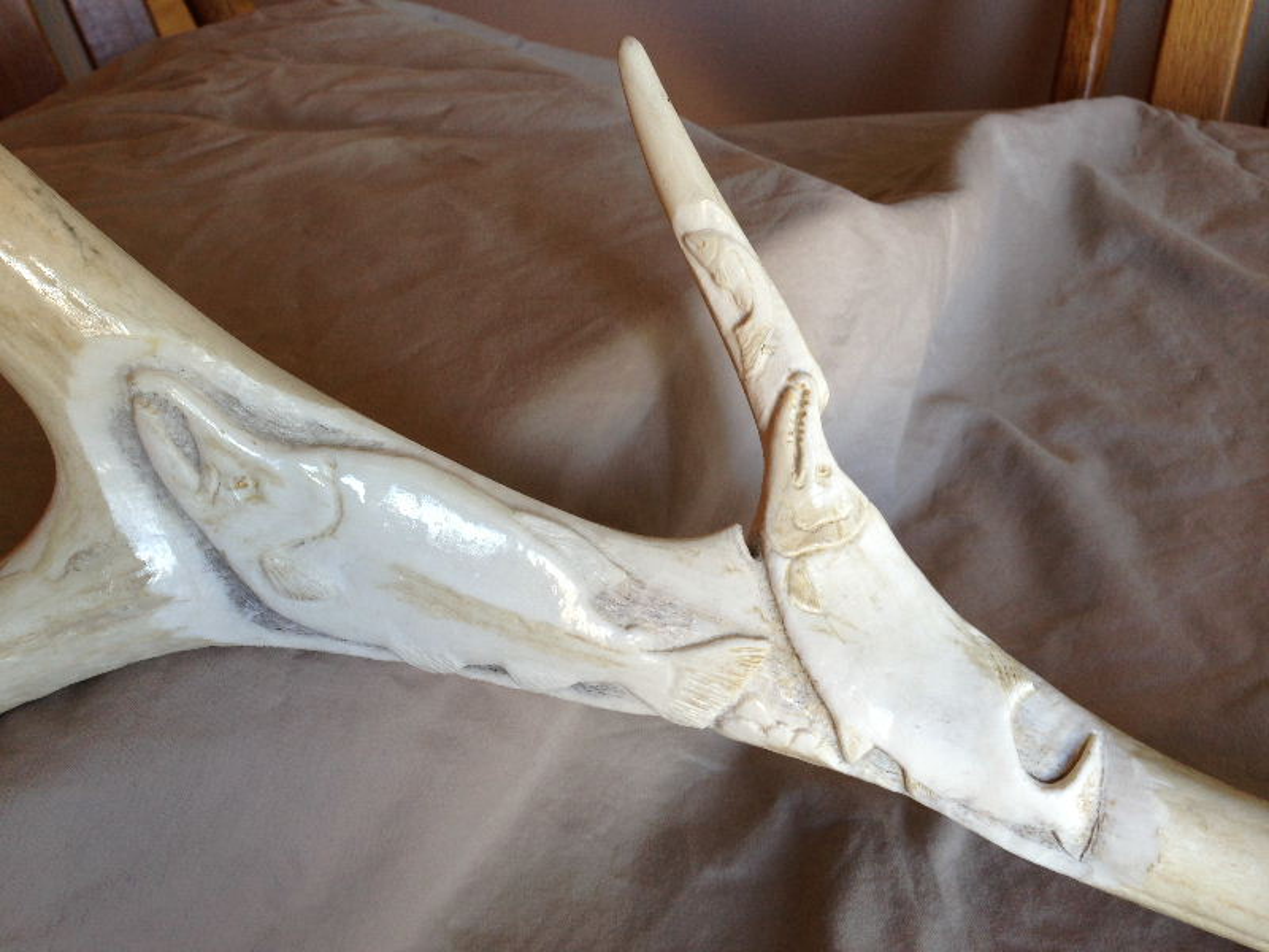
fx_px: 1210
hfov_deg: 55.4
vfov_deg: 42.9
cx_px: 634
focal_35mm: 33
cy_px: 476
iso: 50
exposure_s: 1/30
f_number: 2.4
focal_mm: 4.13
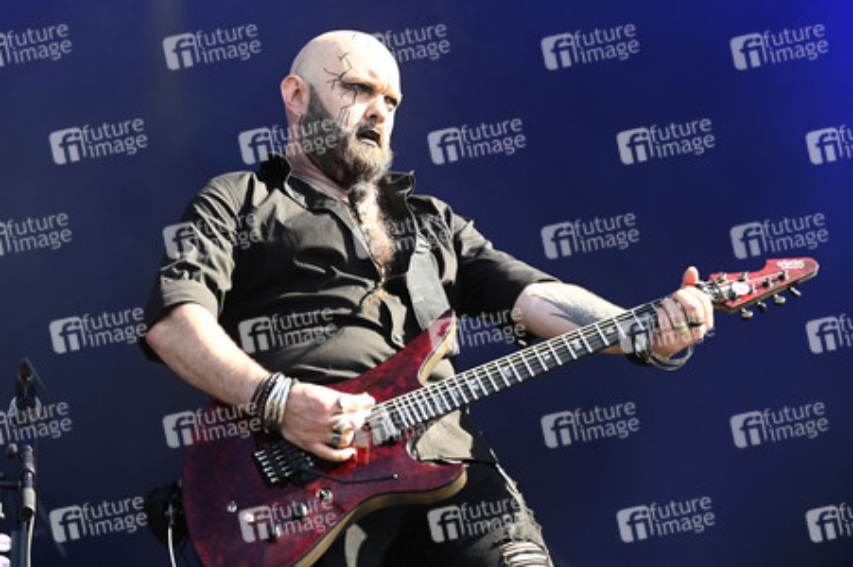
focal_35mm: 105
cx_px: 426
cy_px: 284
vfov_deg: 13.0
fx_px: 2486
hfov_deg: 19.5
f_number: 4
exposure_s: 1/500
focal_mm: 105
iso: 320
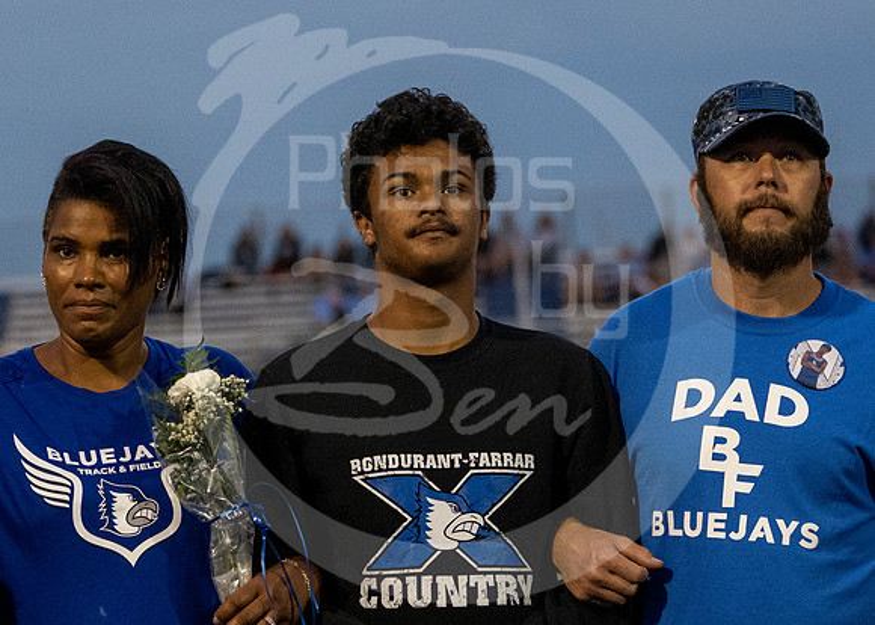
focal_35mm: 222
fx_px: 5527
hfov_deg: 9.1
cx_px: 454
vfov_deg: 6.5
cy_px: 309
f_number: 2.8
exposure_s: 1/1000
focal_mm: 75
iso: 2000
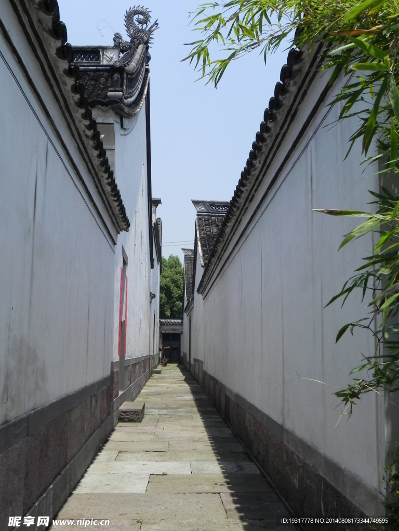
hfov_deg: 35.1
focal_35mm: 41
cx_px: 200
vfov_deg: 45.8
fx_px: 630
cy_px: 266
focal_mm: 7.3
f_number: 7.1
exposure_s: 1/351
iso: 160
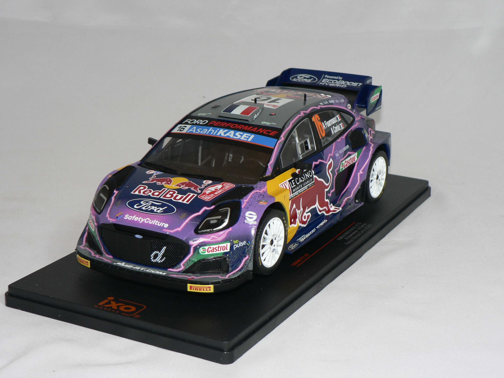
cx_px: 252
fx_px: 990
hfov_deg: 28.6
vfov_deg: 21.6
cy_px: 189
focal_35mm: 68
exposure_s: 1/60
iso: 80
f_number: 3.2
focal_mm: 11.4
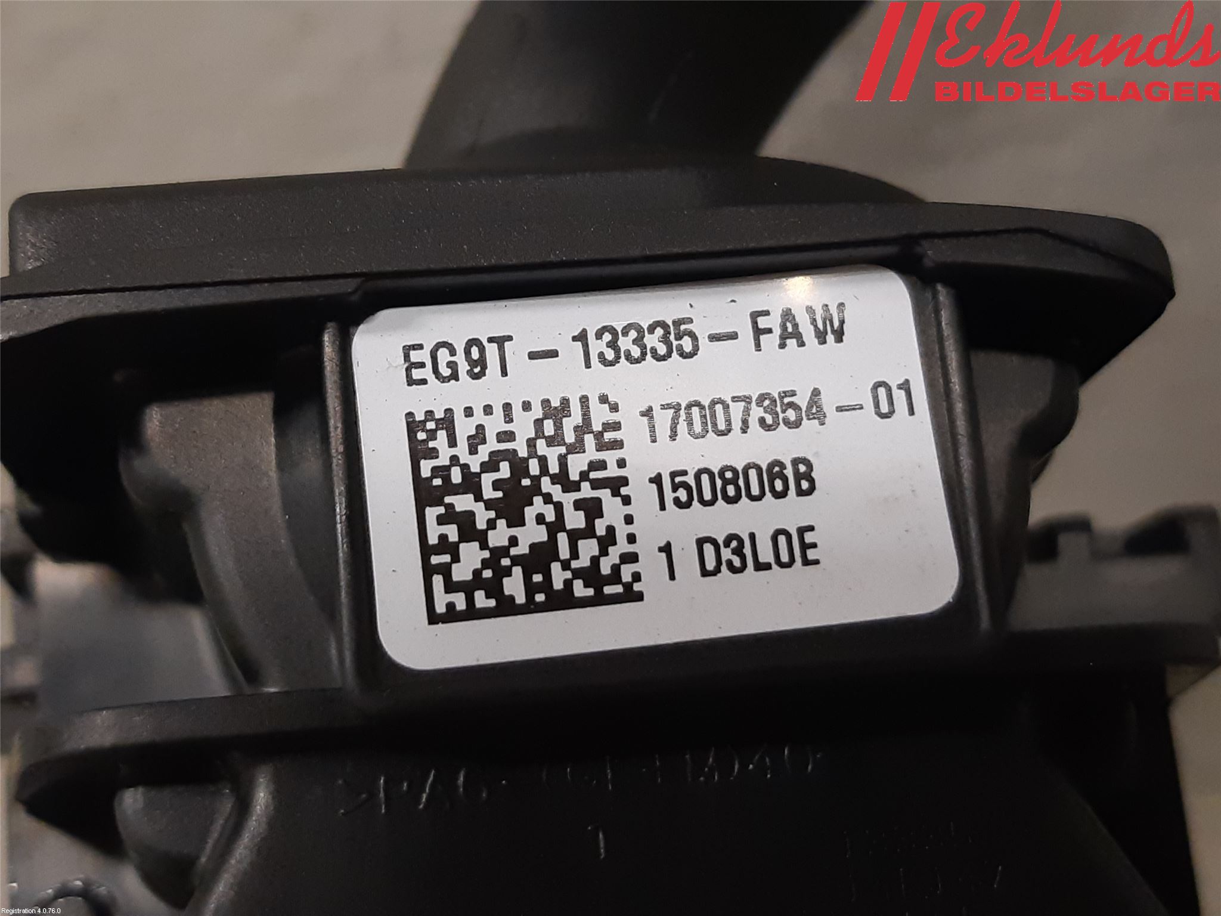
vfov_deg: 53.1
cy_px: 458
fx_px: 917
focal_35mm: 26
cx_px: 610
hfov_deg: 67.3
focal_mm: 3.93
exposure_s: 1/50
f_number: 1.7
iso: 200
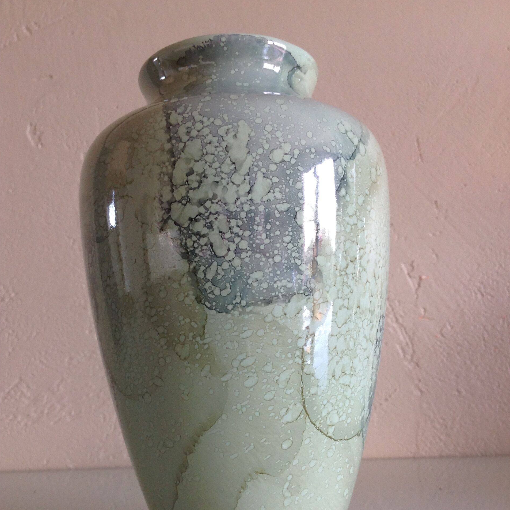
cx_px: 252
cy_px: 310
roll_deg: +2.8
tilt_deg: +3.8
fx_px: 700
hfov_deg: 40.0
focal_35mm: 42
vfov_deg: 39.8
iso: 64
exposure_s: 1/40
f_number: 2.4
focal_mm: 4.28
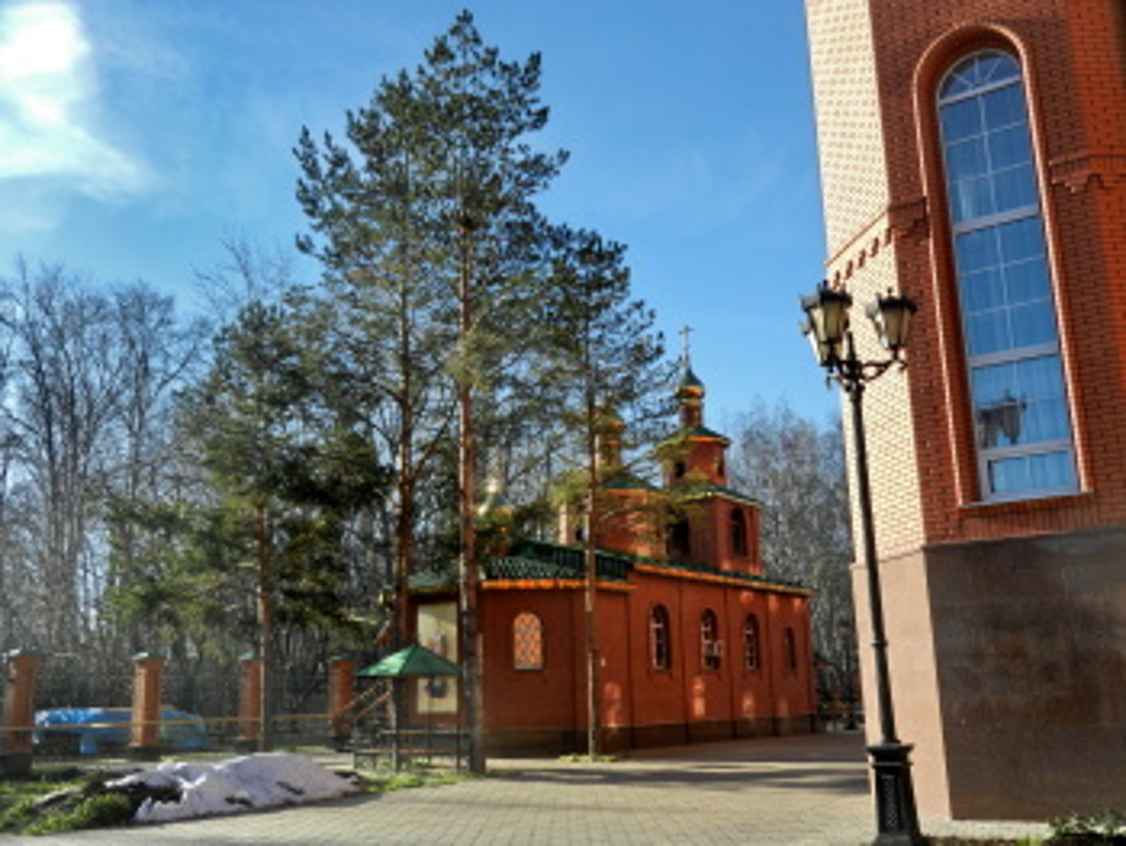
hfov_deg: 55.3
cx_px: 563
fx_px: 1074
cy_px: 423
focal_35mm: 33
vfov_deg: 43.0
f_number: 3.8
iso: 160
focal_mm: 5.9
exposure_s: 1/800
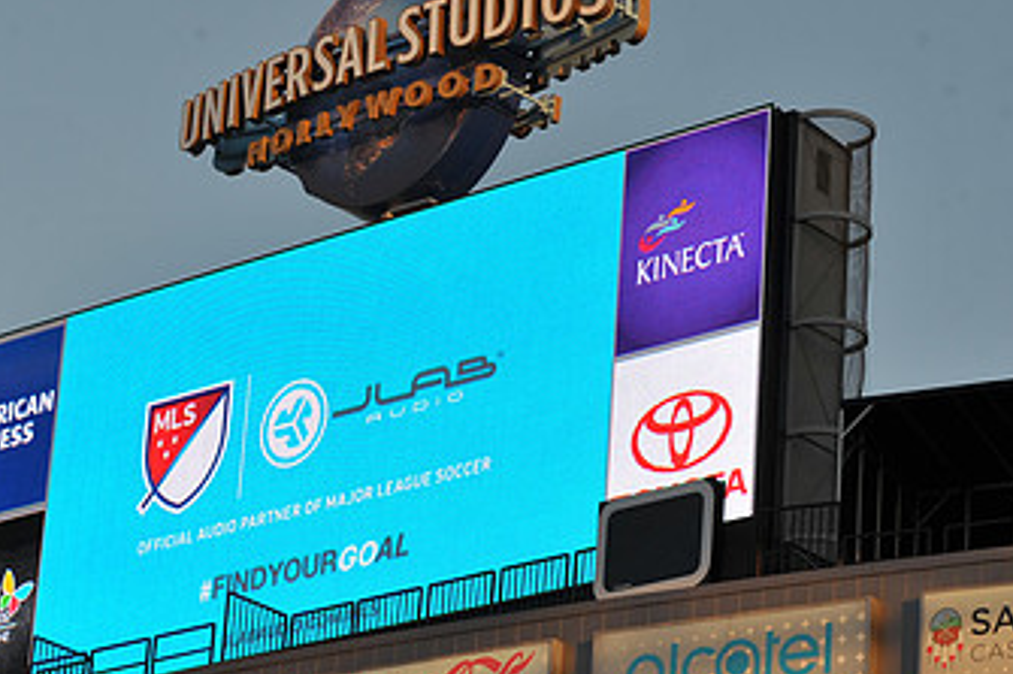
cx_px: 327
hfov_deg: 13.8
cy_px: 384
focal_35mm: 149
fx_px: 4190
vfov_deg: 9.2
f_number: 8
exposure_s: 1/250
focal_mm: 86
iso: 200
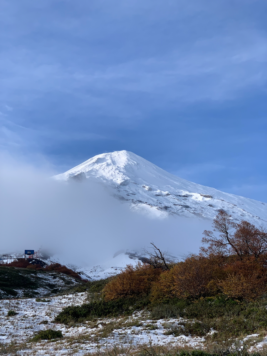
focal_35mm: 52
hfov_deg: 28.0
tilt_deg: +17.5
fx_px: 535
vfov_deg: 36.8
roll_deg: +0.2
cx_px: 134
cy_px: 178
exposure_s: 1/705
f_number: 2.4
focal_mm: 6
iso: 16
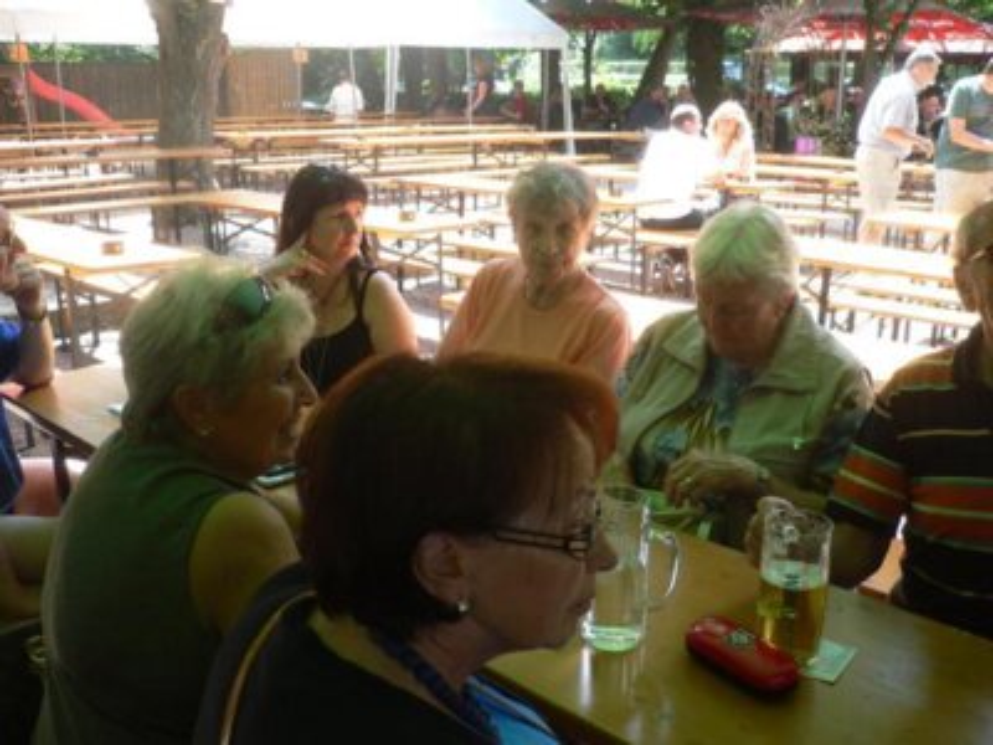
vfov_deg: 40.7
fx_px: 1004
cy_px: 372
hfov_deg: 52.6
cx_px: 496
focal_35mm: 35
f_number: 2.8
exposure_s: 1/100
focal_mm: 5.8
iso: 100
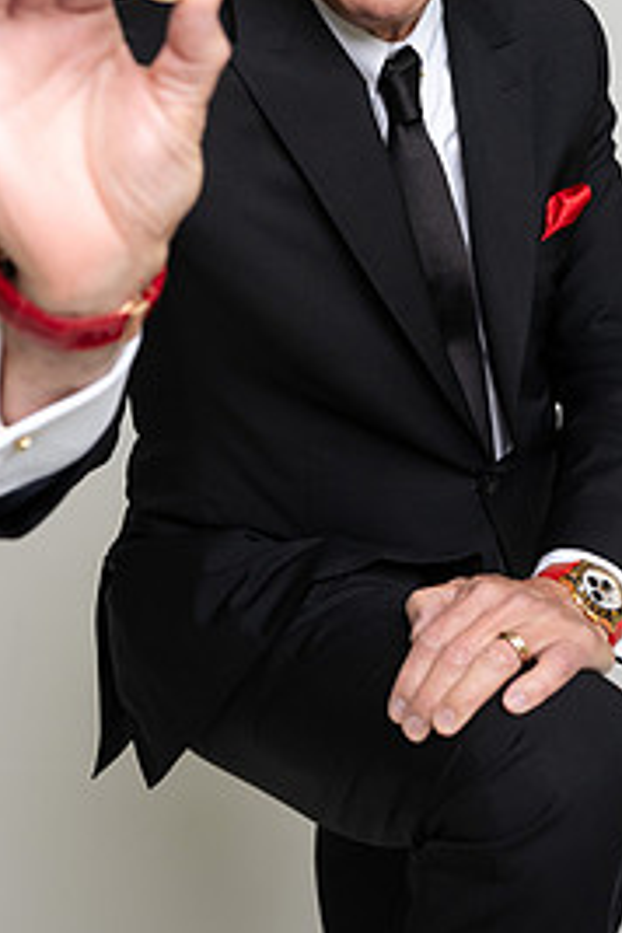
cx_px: 377
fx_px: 1529
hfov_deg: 23.0
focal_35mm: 59
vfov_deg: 33.3
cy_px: 248
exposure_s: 1/125
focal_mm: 35
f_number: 4
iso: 400
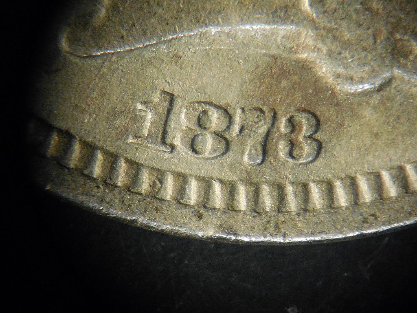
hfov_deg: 18.7
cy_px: 156
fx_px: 1265
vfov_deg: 14.1
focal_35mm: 105
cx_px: 208
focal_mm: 18.7
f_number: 5
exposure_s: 1/10
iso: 800
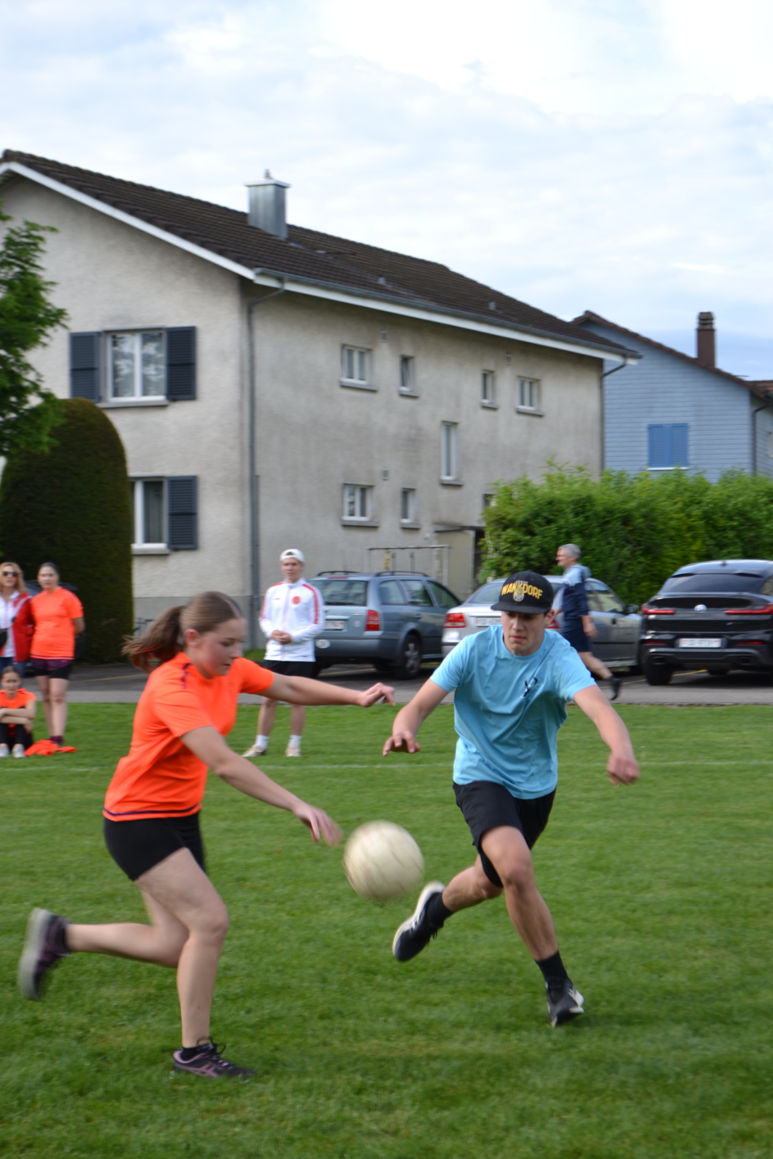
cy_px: 580
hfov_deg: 16.6
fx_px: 2657
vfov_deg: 24.6
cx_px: 386
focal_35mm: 82
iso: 100
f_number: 6.3
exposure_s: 1/160
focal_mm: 55
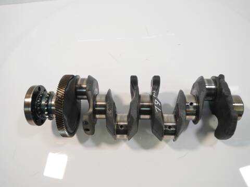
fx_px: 202
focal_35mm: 28
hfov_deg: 63.4
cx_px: 125
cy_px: 94
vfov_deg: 49.7
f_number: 3.5
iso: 400
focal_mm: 14
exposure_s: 1/60
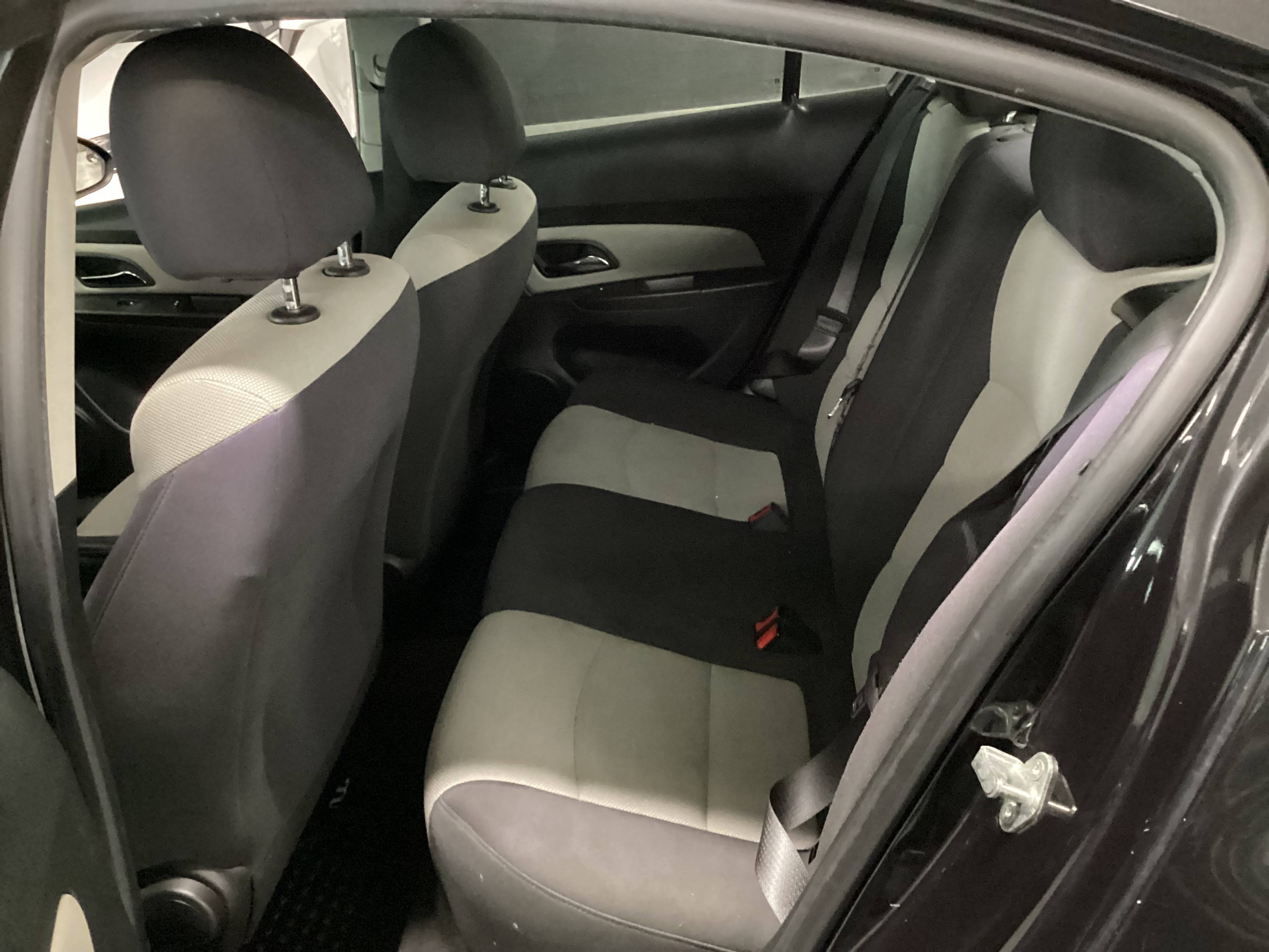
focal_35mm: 31
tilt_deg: -27.3
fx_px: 1136
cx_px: 634
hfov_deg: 58.4
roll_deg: +6.6
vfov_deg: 45.4
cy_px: 476
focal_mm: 3.3
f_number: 2.4
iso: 800
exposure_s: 1/17
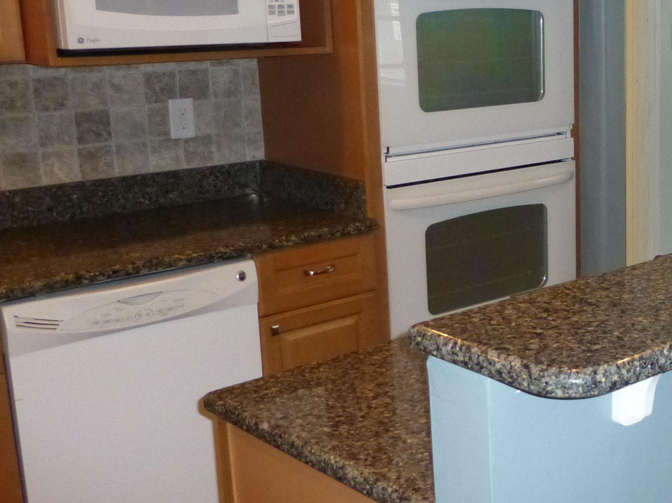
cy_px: 237
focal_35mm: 54
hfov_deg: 32.6
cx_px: 676
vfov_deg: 27.0
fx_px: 1048
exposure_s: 1/60
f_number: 3.3
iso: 400
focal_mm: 4.3
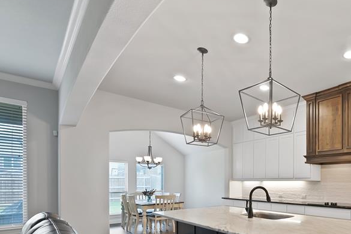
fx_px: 205
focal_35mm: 21
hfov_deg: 70.1
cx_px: 298
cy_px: 177
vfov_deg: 56.5
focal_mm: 12
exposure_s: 1/3
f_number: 9
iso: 640
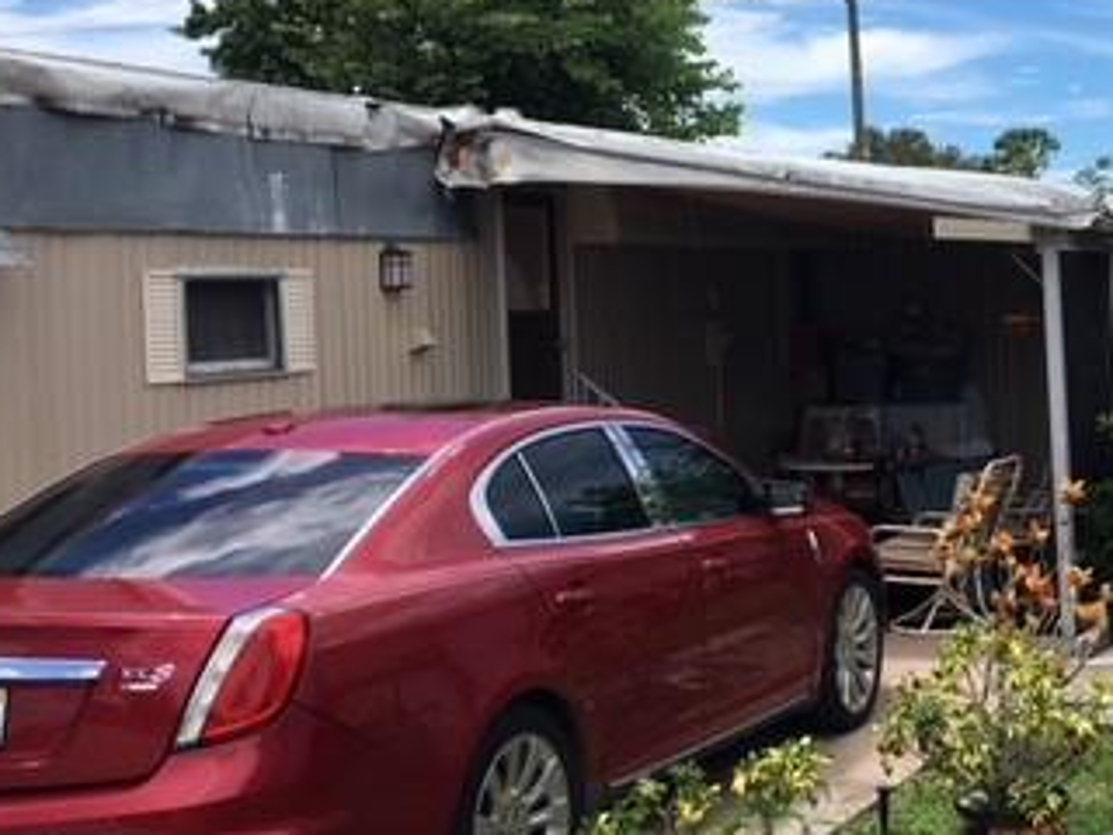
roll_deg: +3.1
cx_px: 956
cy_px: 282
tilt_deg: +0.3
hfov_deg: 32.0
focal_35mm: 58
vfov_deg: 25.1
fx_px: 1865
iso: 25
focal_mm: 4.15
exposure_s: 1/1451
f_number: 2.2
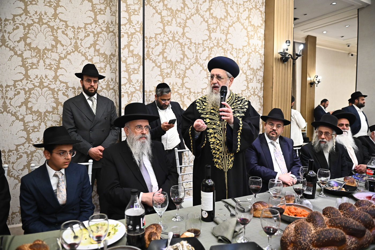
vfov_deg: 53.1
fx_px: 250
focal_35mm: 24
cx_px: 188
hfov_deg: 73.8
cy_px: 125
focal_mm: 24
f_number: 3.2
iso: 2500
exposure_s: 1/200
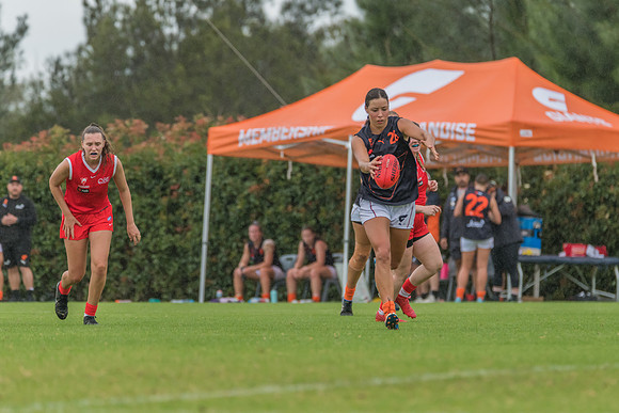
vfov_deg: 3.1
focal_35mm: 439
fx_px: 7546
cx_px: 350
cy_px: 225
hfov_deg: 4.7
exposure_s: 1/1250
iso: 1100
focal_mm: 380
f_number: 6
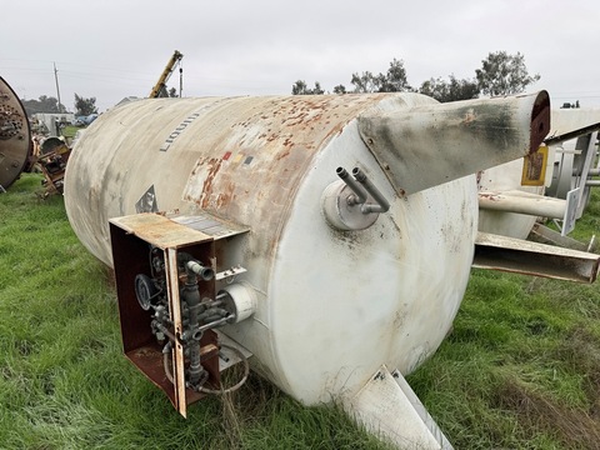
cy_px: 225
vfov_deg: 56.8
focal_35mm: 24
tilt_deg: -12.9
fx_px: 416
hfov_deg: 71.6
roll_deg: -1.2
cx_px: 300
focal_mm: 6.76
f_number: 1.78
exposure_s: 1/1112
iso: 80
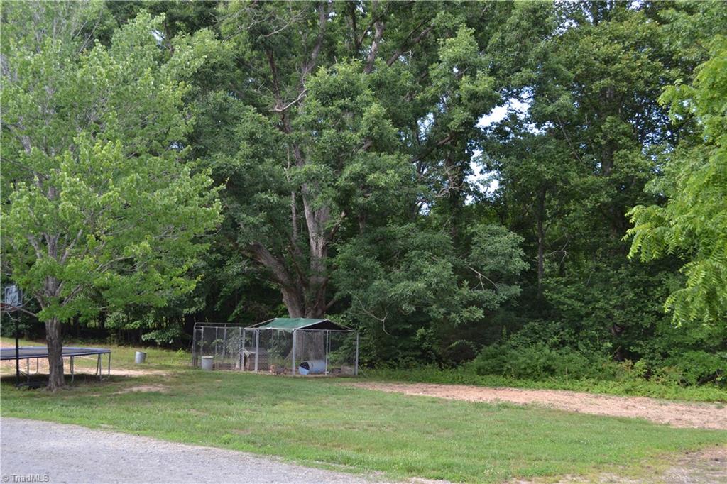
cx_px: 364
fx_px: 787
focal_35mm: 39
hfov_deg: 49.6
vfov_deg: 34.2
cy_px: 242
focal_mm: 26
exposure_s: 1/125
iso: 180
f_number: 5.6
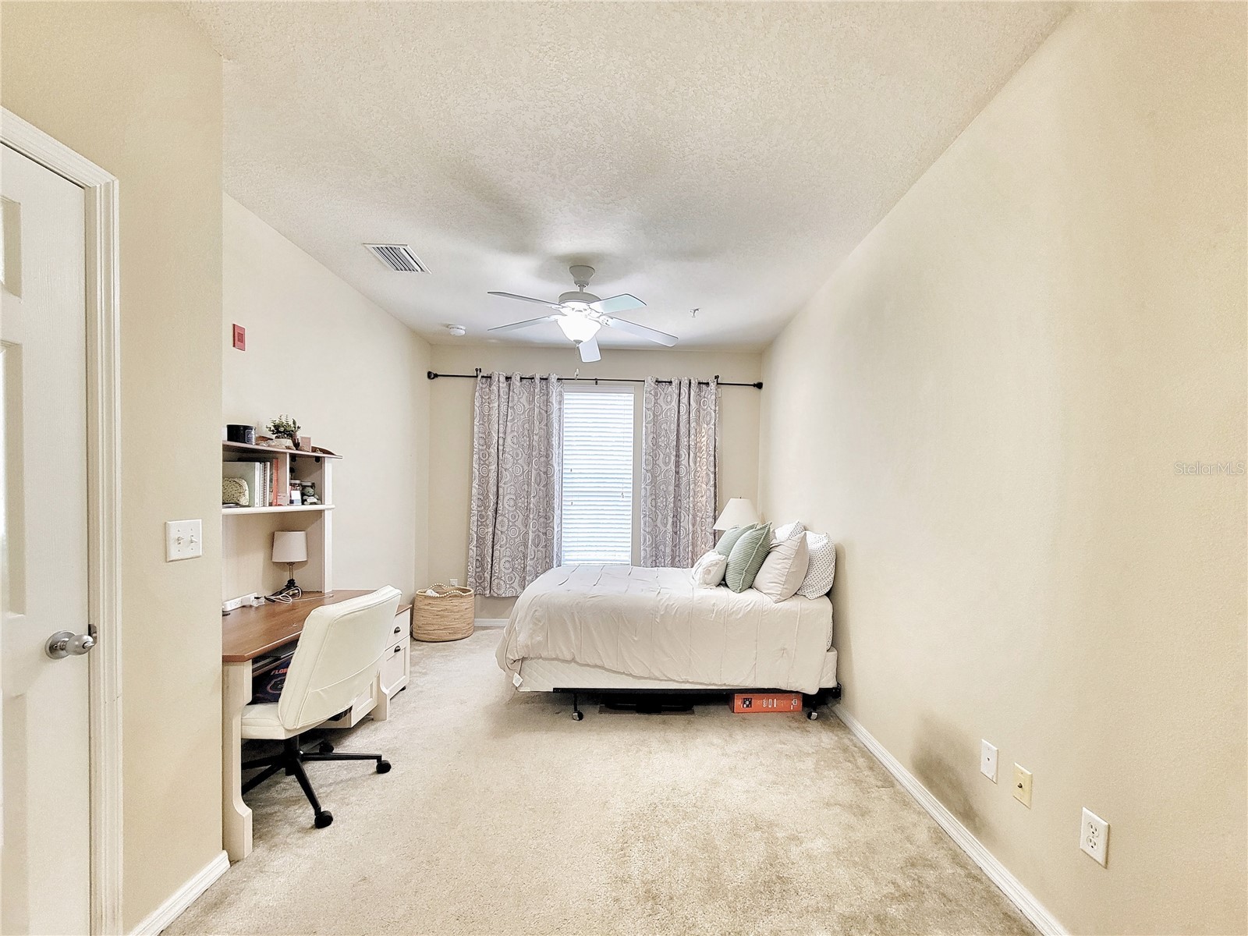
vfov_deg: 89.9
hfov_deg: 106.2
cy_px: 468
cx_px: 624
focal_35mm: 13
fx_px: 469
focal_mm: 2.2
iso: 320
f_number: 2.2
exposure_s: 1/30
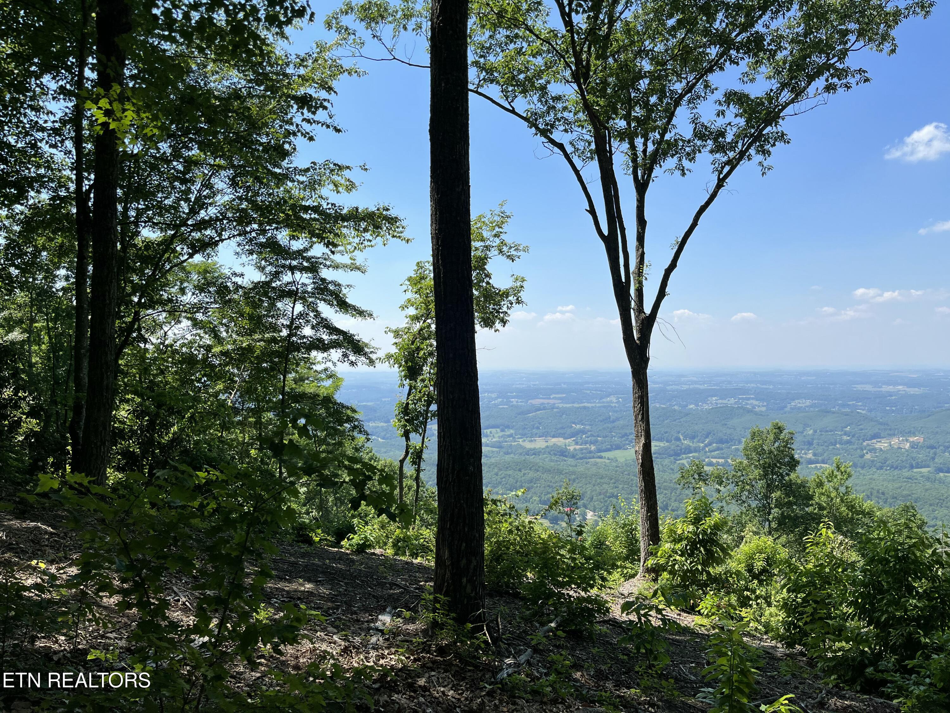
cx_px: 475
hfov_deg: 67.3
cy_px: 356
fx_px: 714
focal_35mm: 26
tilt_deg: +1.9
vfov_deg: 53.1
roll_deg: +0.6
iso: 50
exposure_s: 1/3049
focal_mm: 5.1
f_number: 1.6
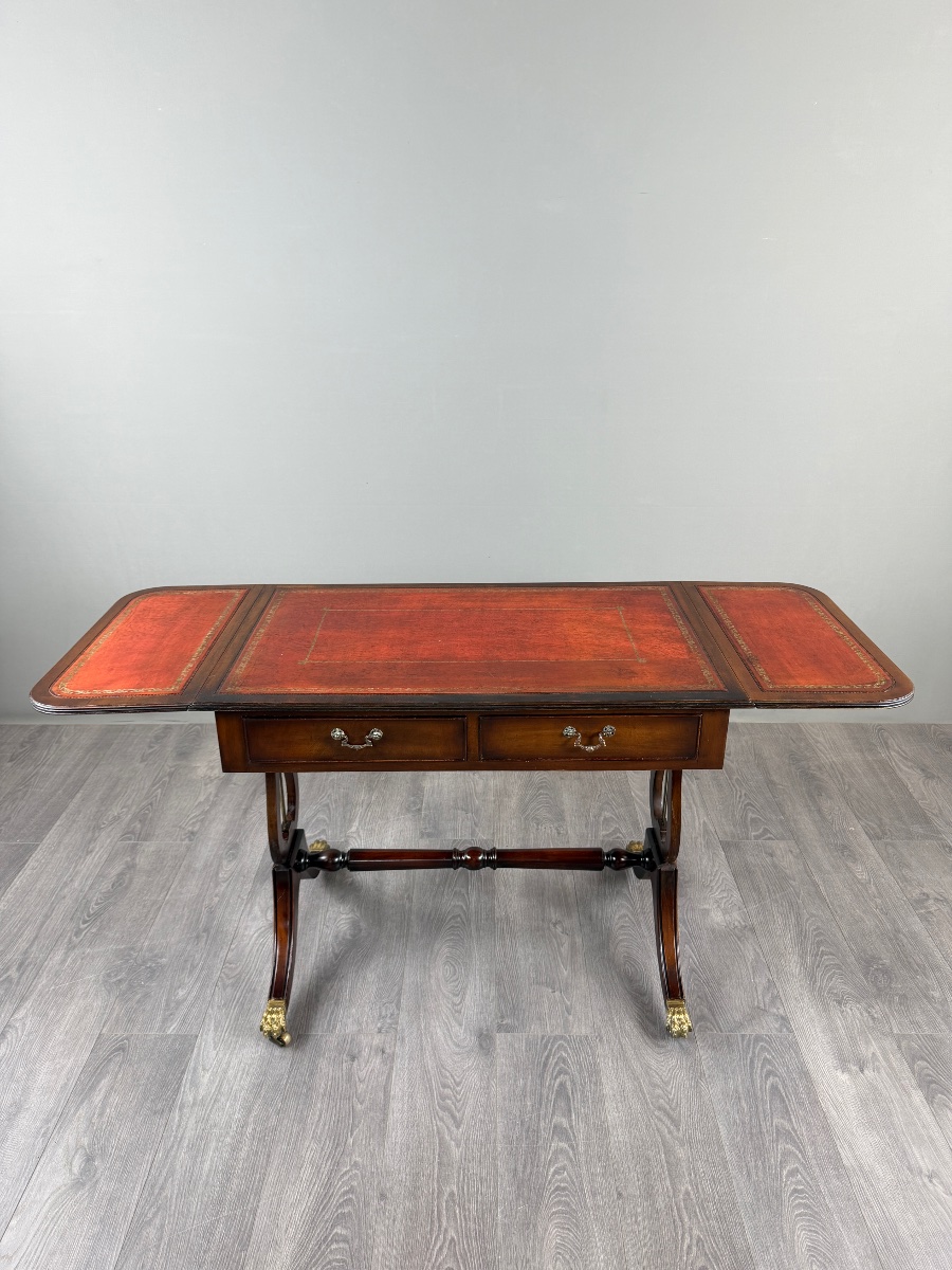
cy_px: 635
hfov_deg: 56.8
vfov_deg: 71.6
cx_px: 476
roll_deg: -0.4
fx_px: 880
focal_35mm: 24
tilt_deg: -24.4
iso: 125
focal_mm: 6.76
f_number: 1.78
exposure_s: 1/50
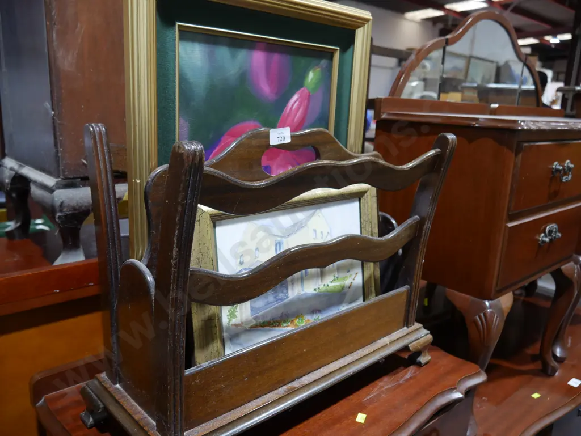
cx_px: 290
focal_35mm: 28
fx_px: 470
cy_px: 218
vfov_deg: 49.8
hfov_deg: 63.4
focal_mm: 14
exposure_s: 1/60
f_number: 3.5
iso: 400
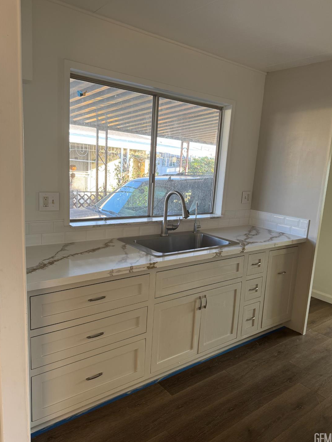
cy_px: 224
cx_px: 170
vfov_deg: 69.4
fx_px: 320
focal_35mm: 25
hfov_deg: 54.9
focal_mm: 6.76
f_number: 1.78
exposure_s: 1/121
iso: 125
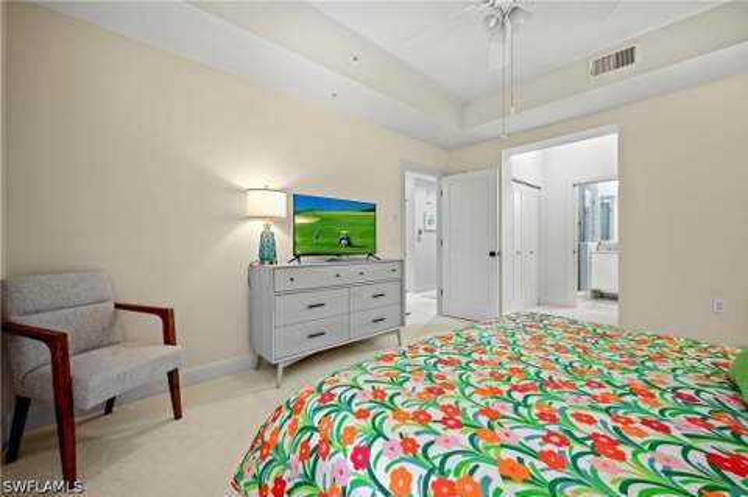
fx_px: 291
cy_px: 248
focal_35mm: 14
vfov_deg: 81.1
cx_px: 374
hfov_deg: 104.3
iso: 100
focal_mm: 14
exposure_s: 2.5
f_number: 8
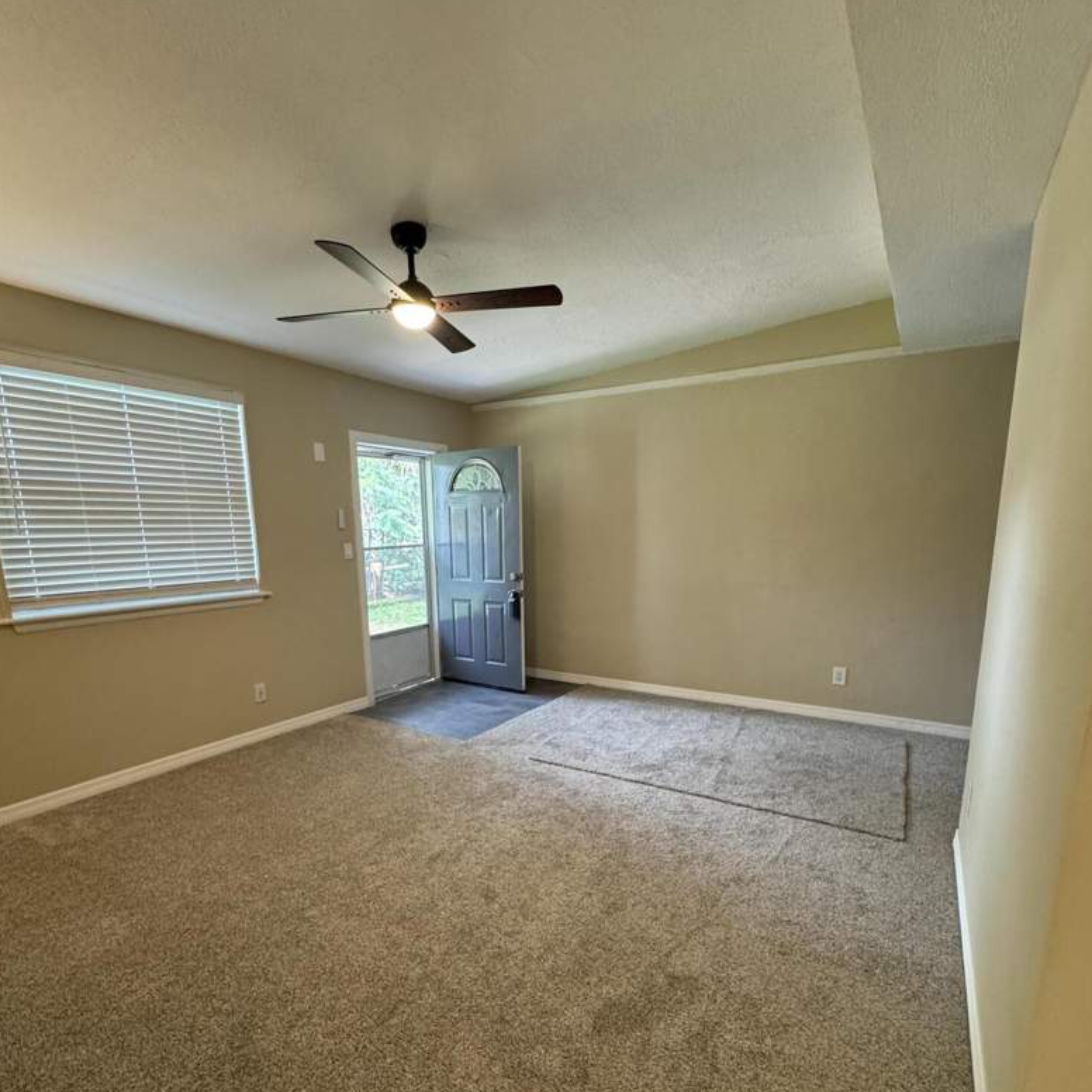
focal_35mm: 17
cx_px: 542
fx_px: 607
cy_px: 645
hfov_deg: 84.0
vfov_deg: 83.1
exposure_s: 1/125
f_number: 2.2
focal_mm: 2.22
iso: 320
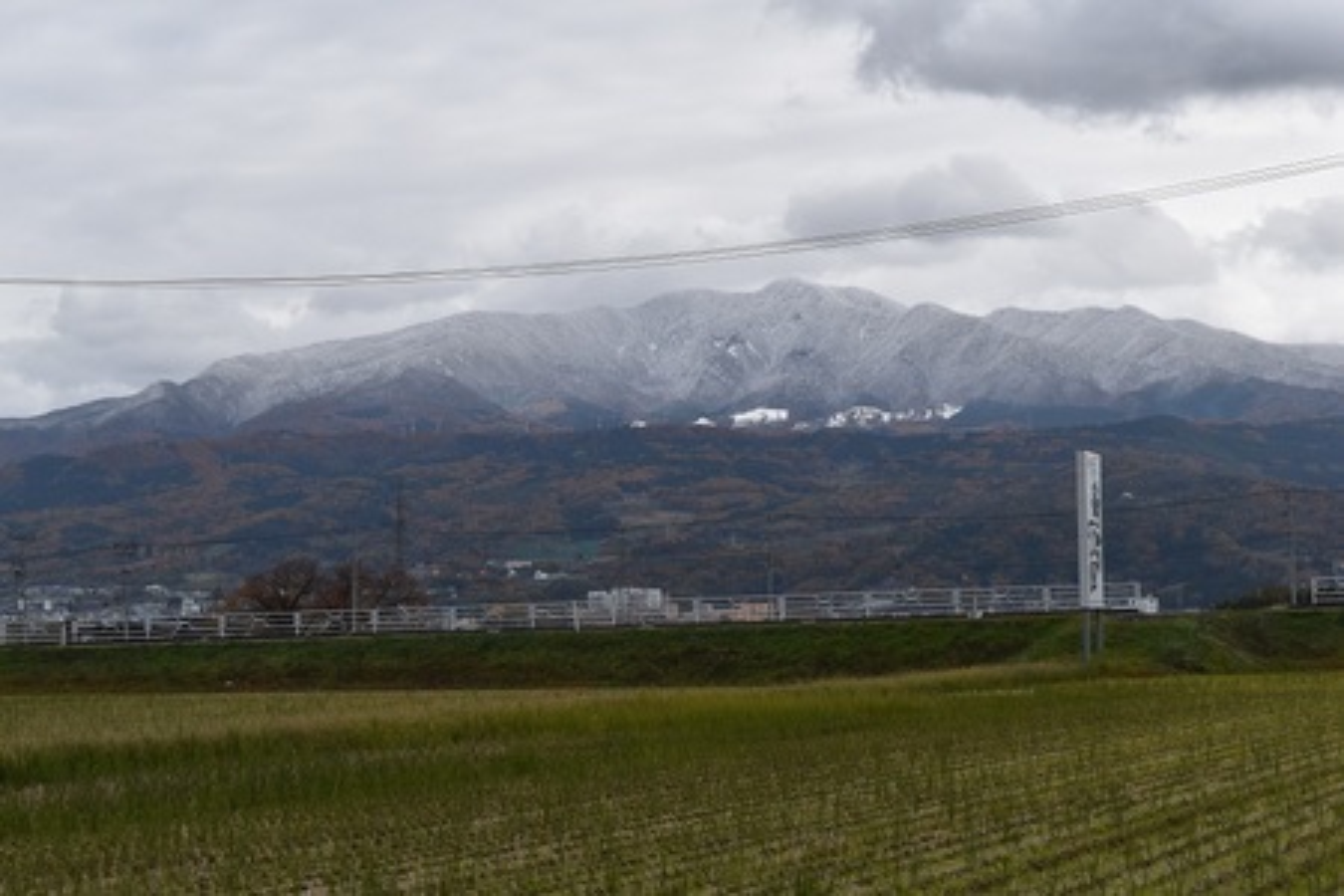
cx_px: 672
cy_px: 448
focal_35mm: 82
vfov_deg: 16.6
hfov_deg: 24.6
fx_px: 3080
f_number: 10
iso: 200
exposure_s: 1/400
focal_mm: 55
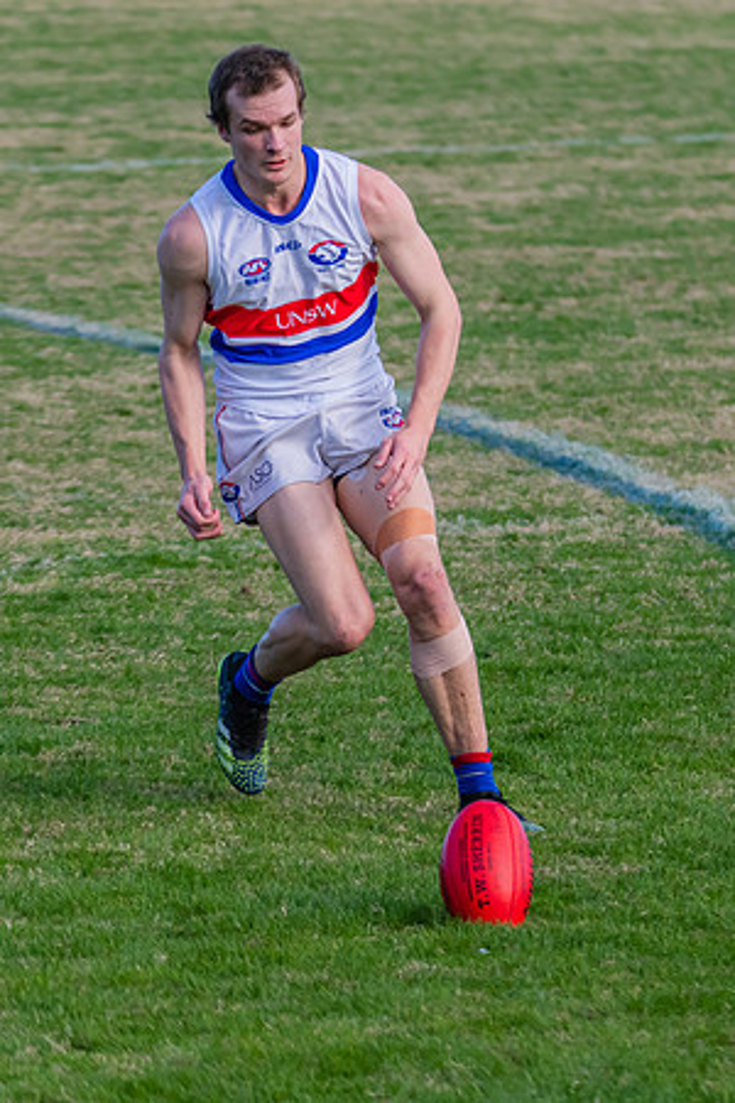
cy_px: 557
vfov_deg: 5.5
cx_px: 491
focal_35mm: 375
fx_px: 11475
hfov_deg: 3.7
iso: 900
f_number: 5.3
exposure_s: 1/1600
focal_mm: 200
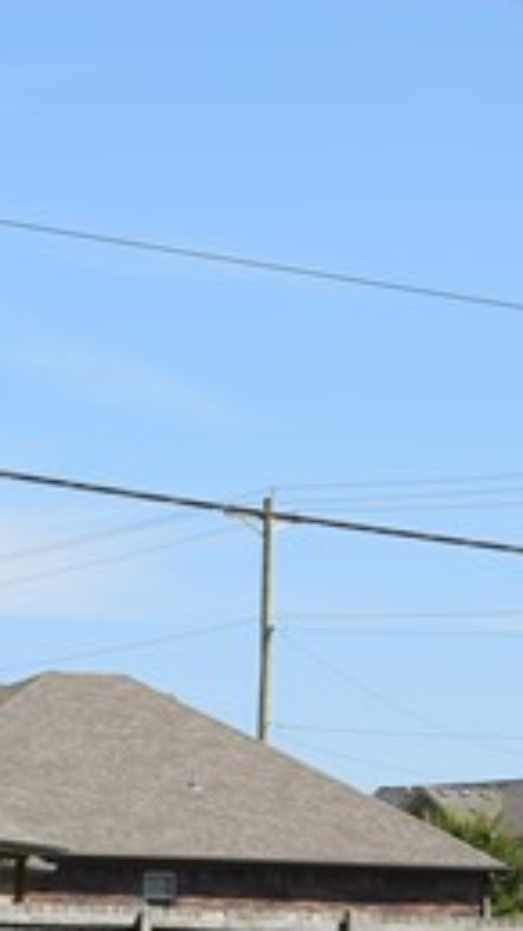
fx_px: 3923
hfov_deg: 7.5
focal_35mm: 159
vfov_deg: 13.3
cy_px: 989
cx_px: -252
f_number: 10
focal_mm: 24
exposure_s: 1/200
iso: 100
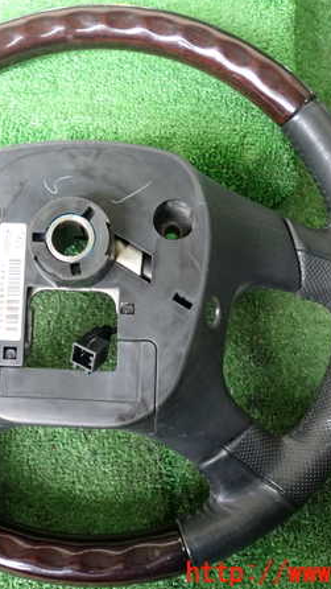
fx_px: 686
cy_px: 293
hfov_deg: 26.8
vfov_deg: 46.4
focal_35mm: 44
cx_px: 88
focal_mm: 5.4
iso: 200
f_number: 2.3
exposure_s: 1/30
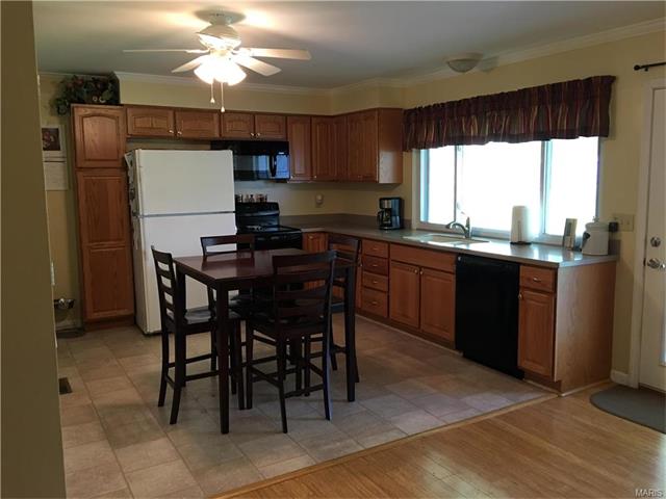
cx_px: 333
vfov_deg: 48.2
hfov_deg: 61.7
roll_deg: +0.7
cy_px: 250
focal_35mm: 29
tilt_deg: -6.6
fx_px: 558
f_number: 2.2
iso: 64
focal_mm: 4.15
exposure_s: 1/15
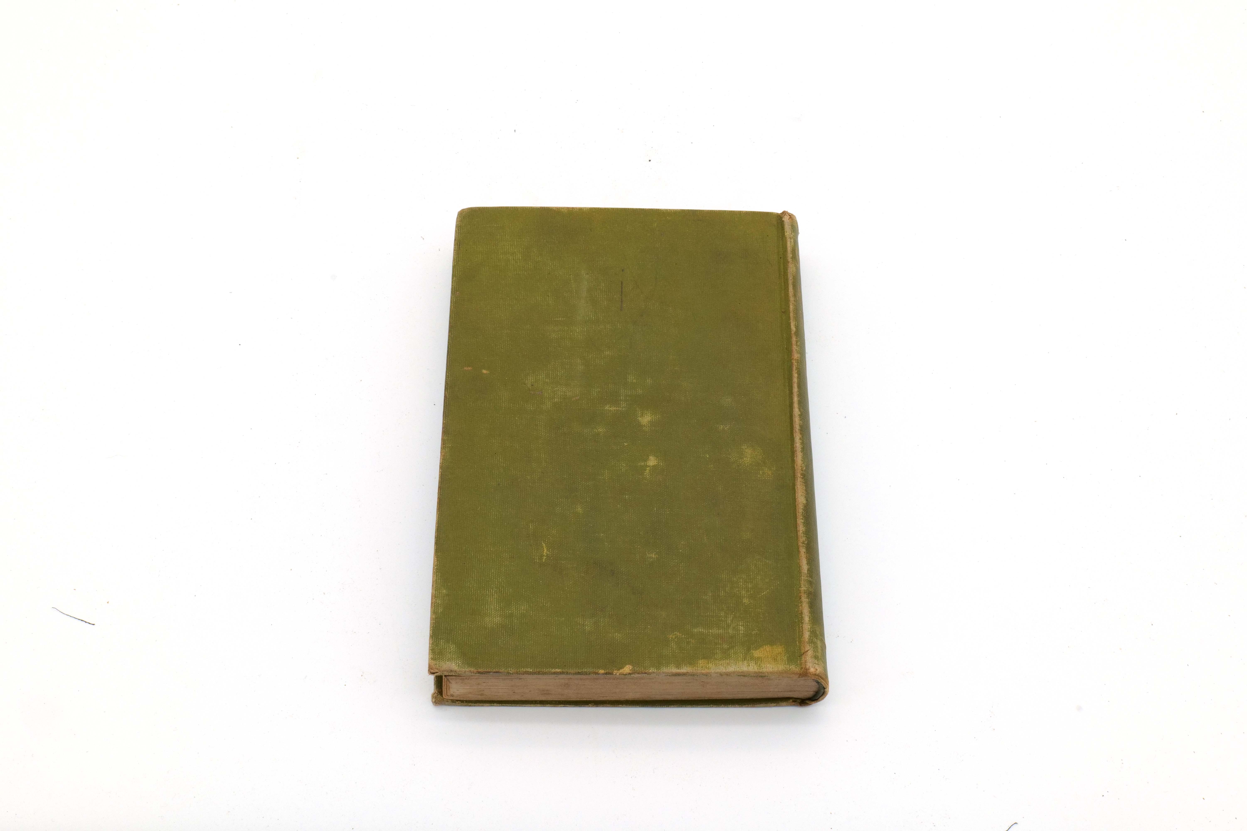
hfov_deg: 39.6
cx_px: 624
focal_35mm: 50
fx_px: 1732
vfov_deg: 27.0
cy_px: 416
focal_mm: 50
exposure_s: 1/80
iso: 2000
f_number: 22
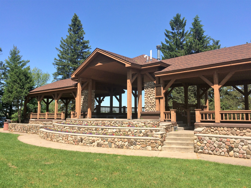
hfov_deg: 61.7
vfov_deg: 48.2
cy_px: 94
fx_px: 210
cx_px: 126
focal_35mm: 29
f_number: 2.2
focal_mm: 4.15
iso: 32
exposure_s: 1/1414
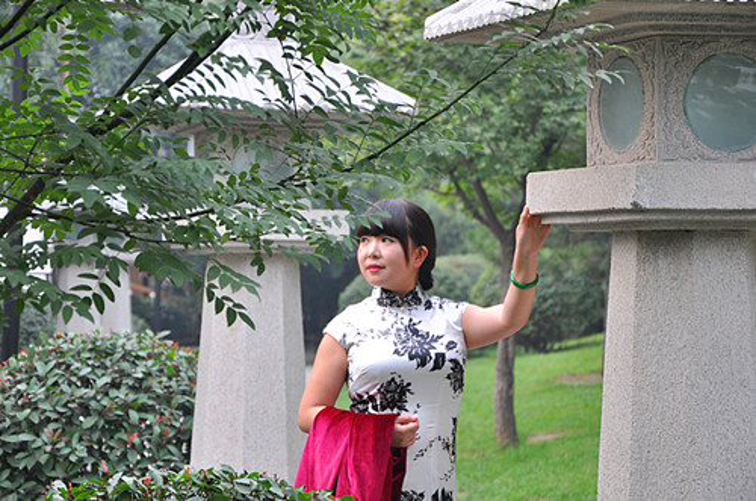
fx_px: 2357
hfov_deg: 18.2
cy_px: 250
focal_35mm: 112
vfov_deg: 12.1
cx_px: 378
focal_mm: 75
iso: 200
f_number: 5.3
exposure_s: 1/80
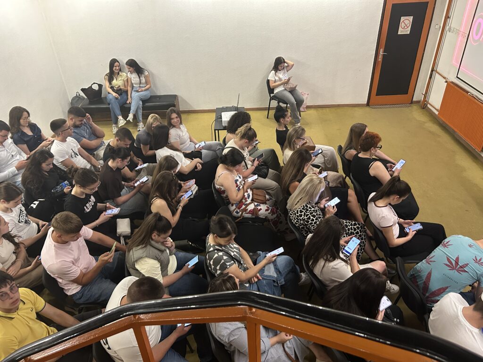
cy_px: 181
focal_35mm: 26
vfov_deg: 53.1
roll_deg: +1.9
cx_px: 242
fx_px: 363
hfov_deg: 67.3
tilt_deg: -33.0
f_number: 1.5
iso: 400
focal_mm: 5.7
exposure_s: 1/50
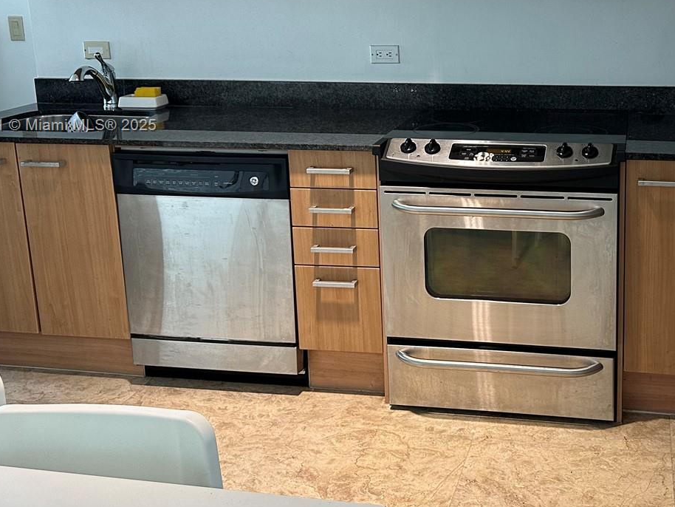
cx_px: 511
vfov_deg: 33.7
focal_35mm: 42
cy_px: 126
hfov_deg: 43.3
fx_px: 819
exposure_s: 1/81
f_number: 1.78
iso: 250
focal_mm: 6.86
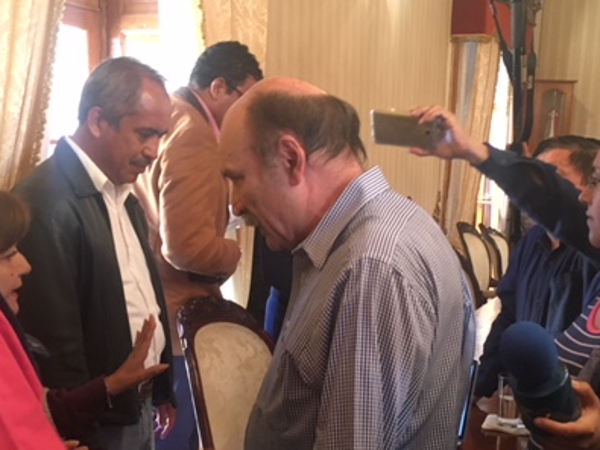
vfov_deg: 30.7
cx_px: 298
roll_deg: -1.1
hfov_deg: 40.4
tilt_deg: -9.7
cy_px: 287
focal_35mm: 47
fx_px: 814
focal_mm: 4.15
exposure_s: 1/30
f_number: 2.2
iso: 160
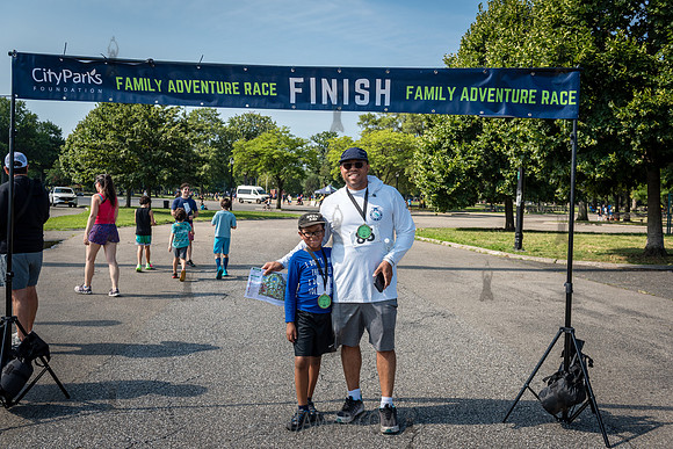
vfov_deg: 38.9
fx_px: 636
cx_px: 336
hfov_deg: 55.8
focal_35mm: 34
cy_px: 224
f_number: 5
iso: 400
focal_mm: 34
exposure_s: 1/1600
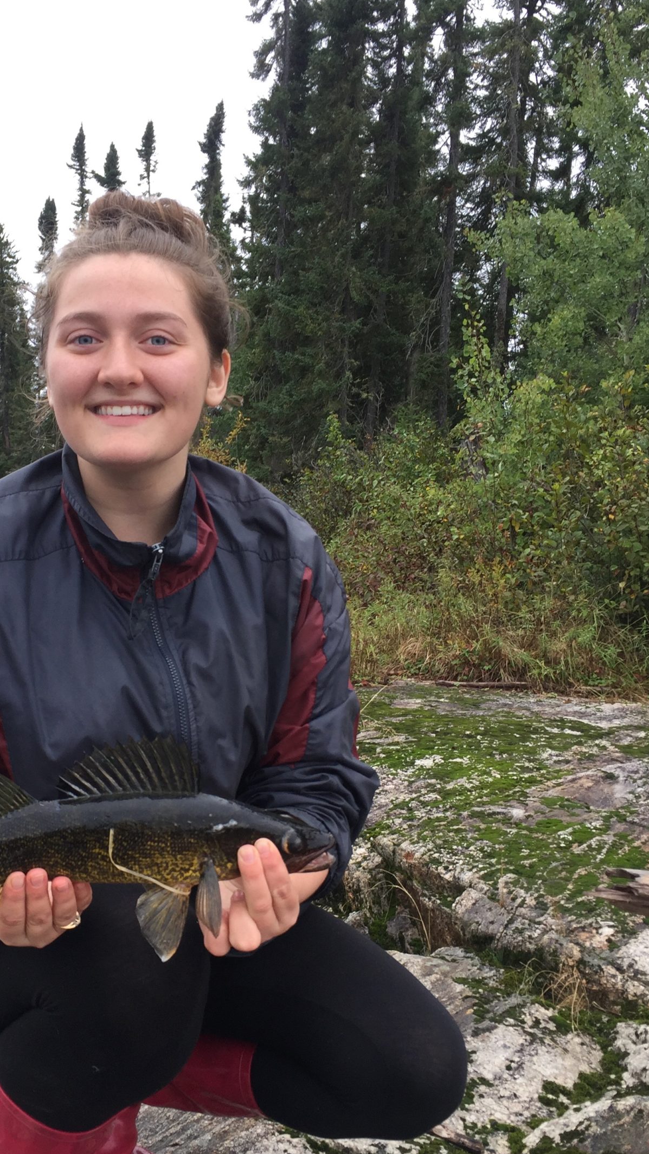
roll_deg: -1.2
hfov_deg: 30.9
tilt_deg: -1.8
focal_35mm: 38
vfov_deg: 52.6
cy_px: 664
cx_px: 199
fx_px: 1163
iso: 32
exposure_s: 1/60
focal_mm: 4.15
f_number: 2.2
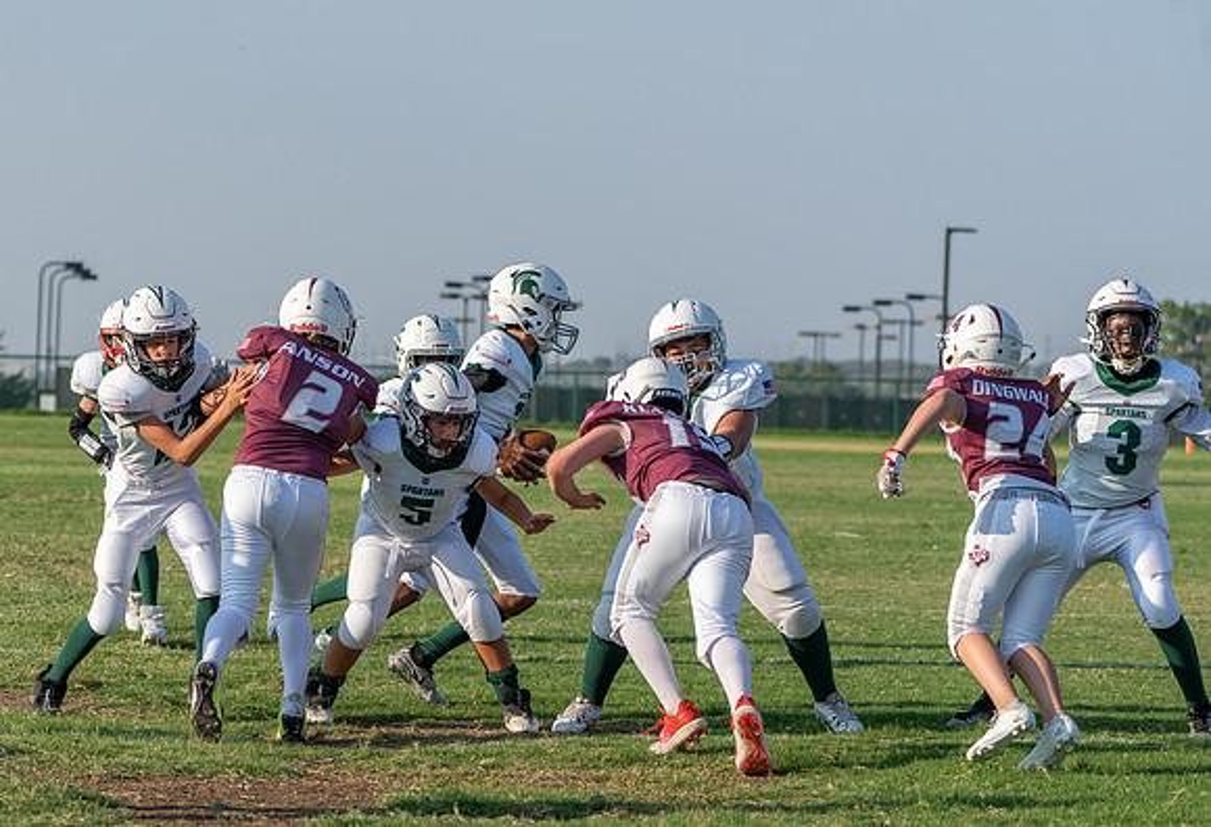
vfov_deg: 7.7
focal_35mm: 180
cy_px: 543
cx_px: 397
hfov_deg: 11.3
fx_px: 6103
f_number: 5.6
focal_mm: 135
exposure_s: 1/1250
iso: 250
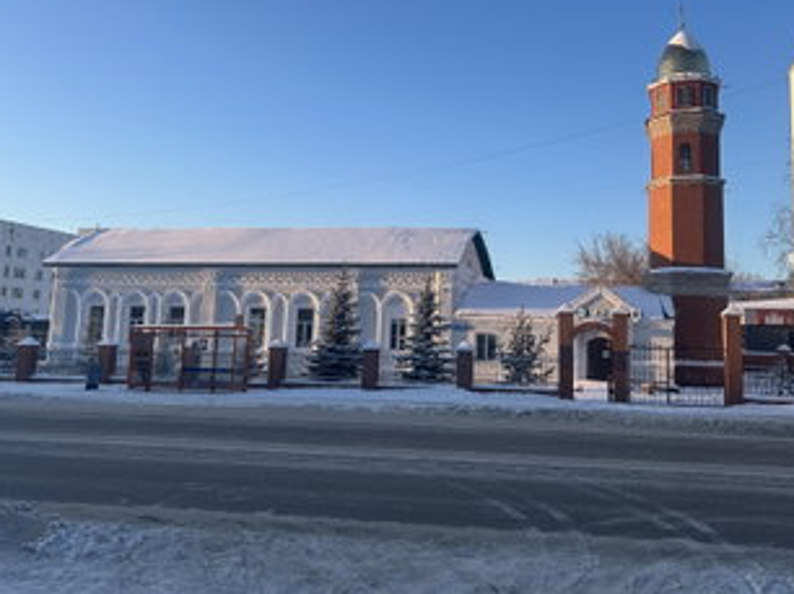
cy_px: 226
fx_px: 779
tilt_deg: +7.9
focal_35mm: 34
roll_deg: -2.0
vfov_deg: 41.5
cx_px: 454
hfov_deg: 53.8
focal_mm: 5.7
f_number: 1.5
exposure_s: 1/1344
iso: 50
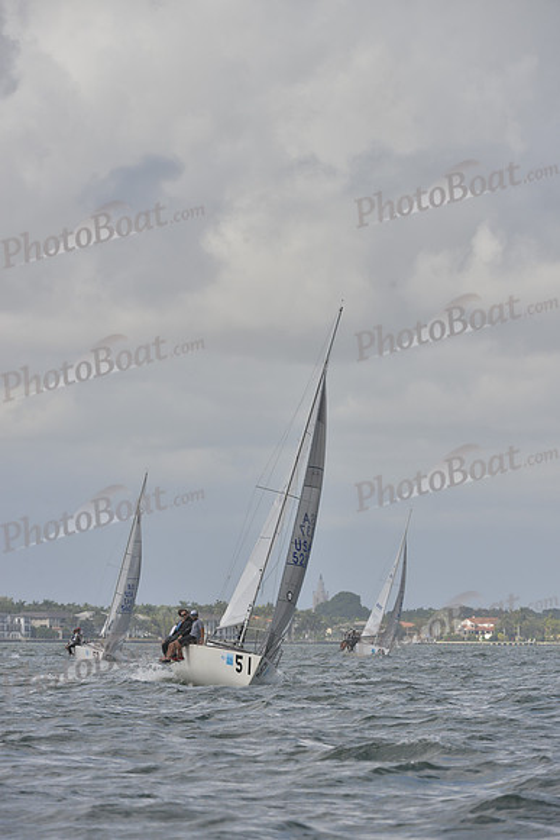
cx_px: 280
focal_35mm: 280
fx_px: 6529
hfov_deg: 4.9
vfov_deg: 7.4
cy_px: 420
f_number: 9
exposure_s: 1/1250
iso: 400
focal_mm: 280
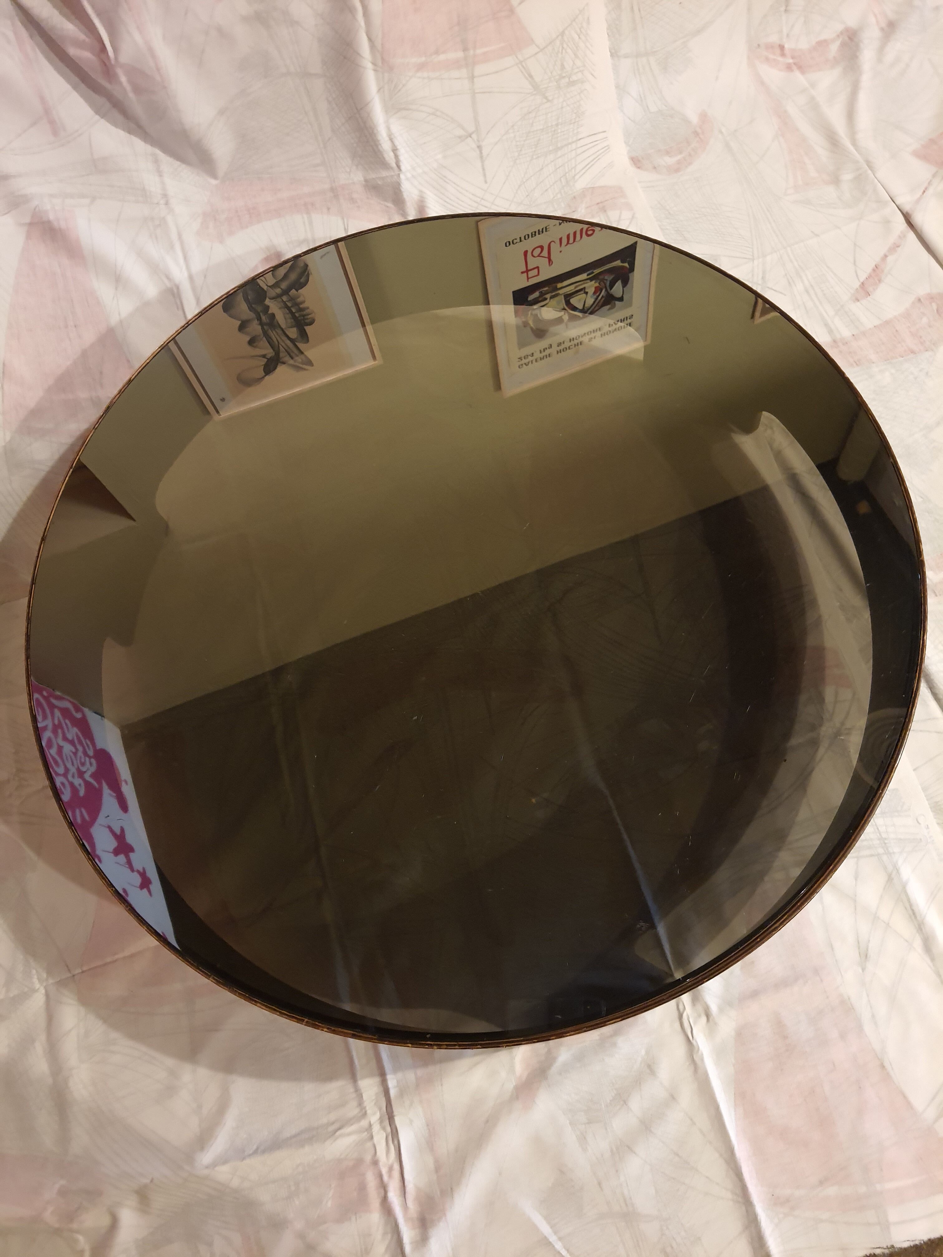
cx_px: 472
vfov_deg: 67.3
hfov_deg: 53.1
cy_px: 628
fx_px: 944
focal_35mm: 26
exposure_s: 1/11
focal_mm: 4.32
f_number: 1.7
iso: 500
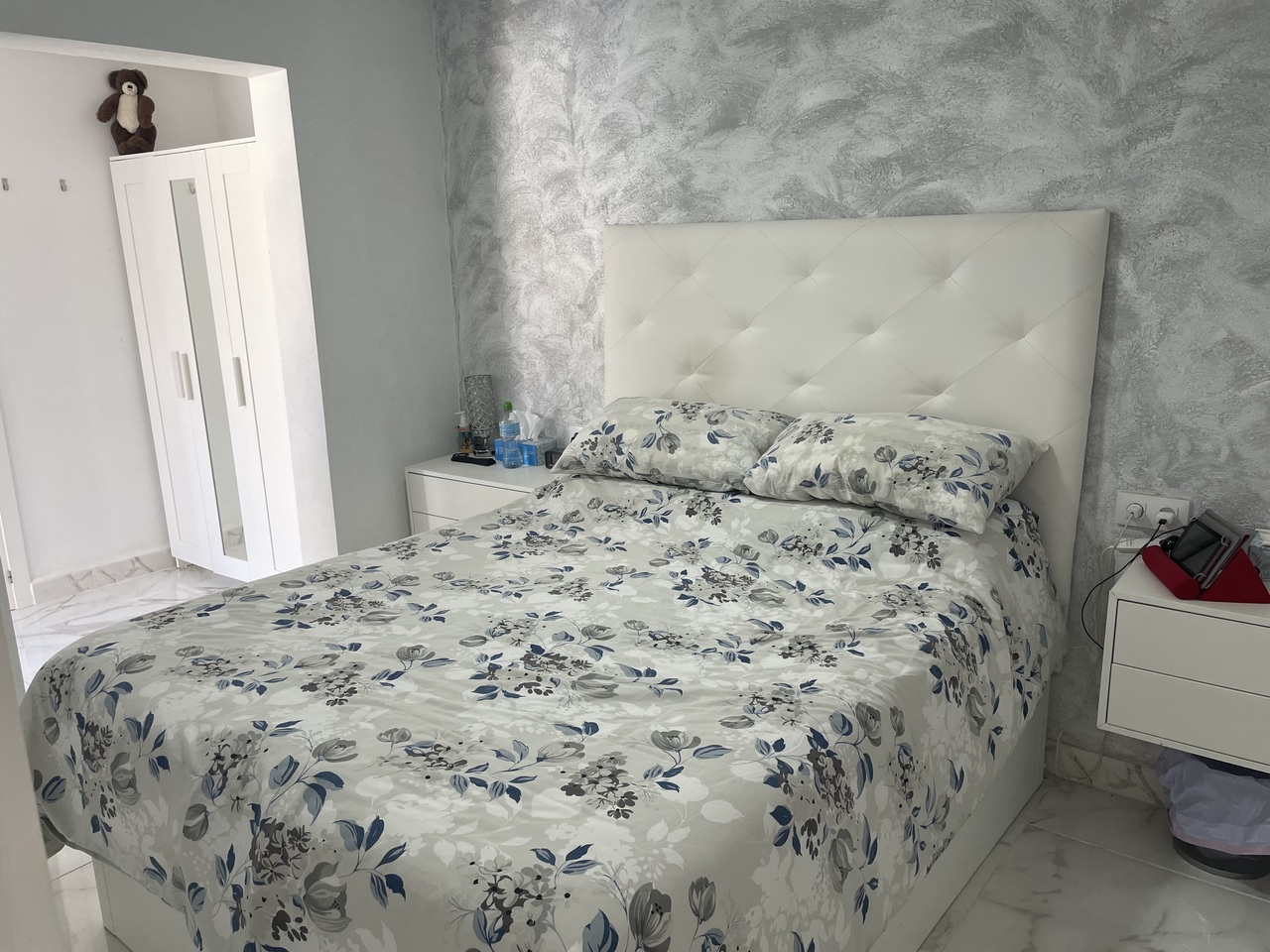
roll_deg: +1.3
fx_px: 954
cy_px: 476
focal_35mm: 26
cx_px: 635
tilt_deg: -13.5
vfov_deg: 53.1
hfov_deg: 67.3
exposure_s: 1/121
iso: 80
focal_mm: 4.2
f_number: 1.6
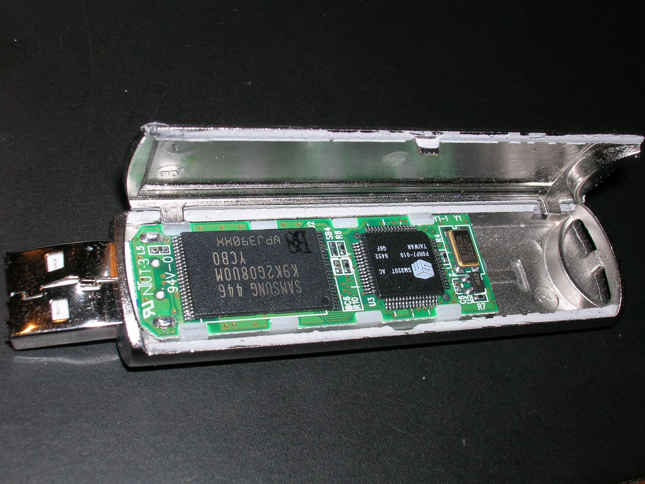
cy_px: 242
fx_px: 932
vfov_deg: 29.1
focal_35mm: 50
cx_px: 322
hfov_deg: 38.2
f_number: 5.6
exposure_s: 1/60.1
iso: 50
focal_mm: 8.4
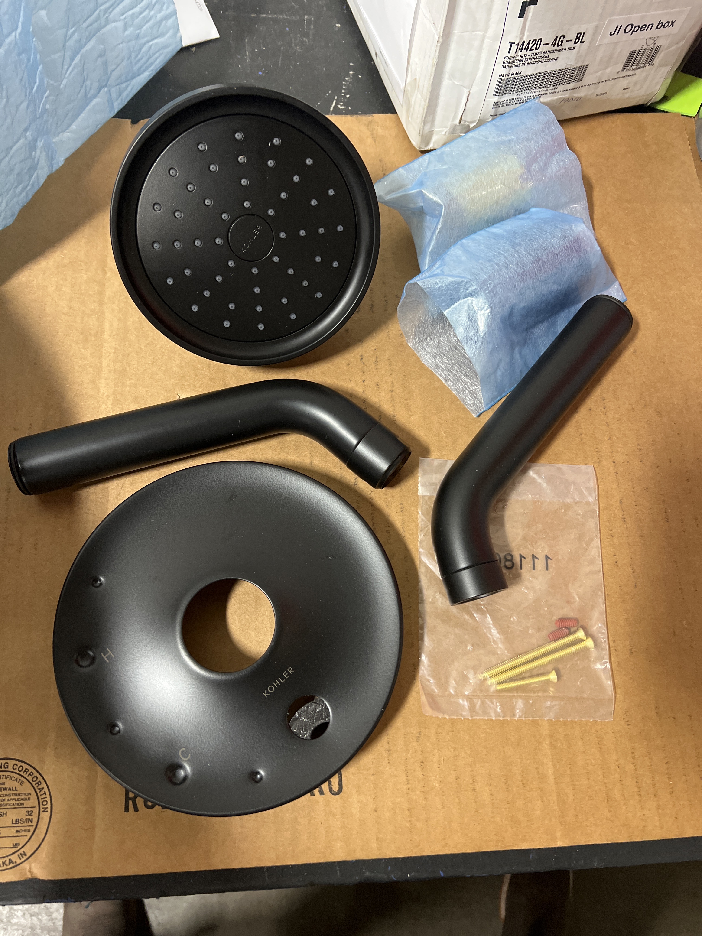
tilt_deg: -71.0
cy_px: 468
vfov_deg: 67.3
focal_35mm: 26
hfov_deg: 53.1
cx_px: 351
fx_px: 703
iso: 400
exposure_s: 1/40
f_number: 1.5
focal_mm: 5.7
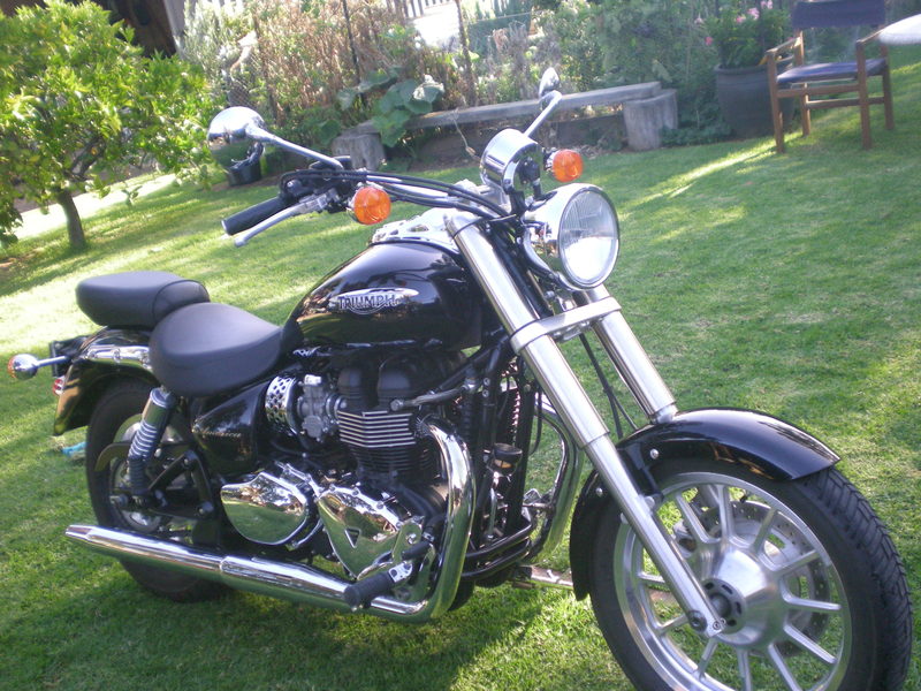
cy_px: 346
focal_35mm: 44
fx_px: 1171
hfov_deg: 42.9
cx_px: 460
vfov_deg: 32.9
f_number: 3.5
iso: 188
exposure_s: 1/125
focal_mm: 7.4
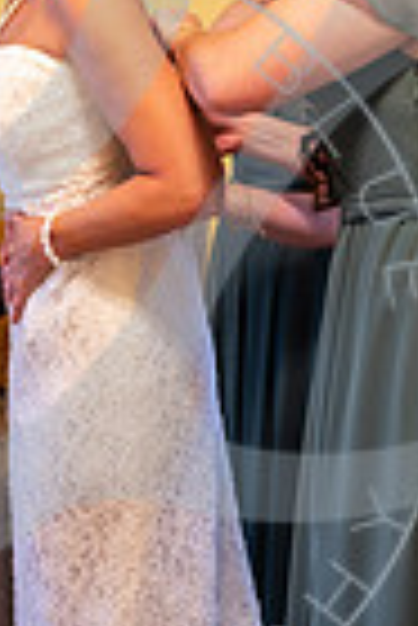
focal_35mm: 84
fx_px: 1459
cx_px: 234
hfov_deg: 16.3
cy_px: 14
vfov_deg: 23.3
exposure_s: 1/160
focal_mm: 26
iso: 1600
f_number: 2.8
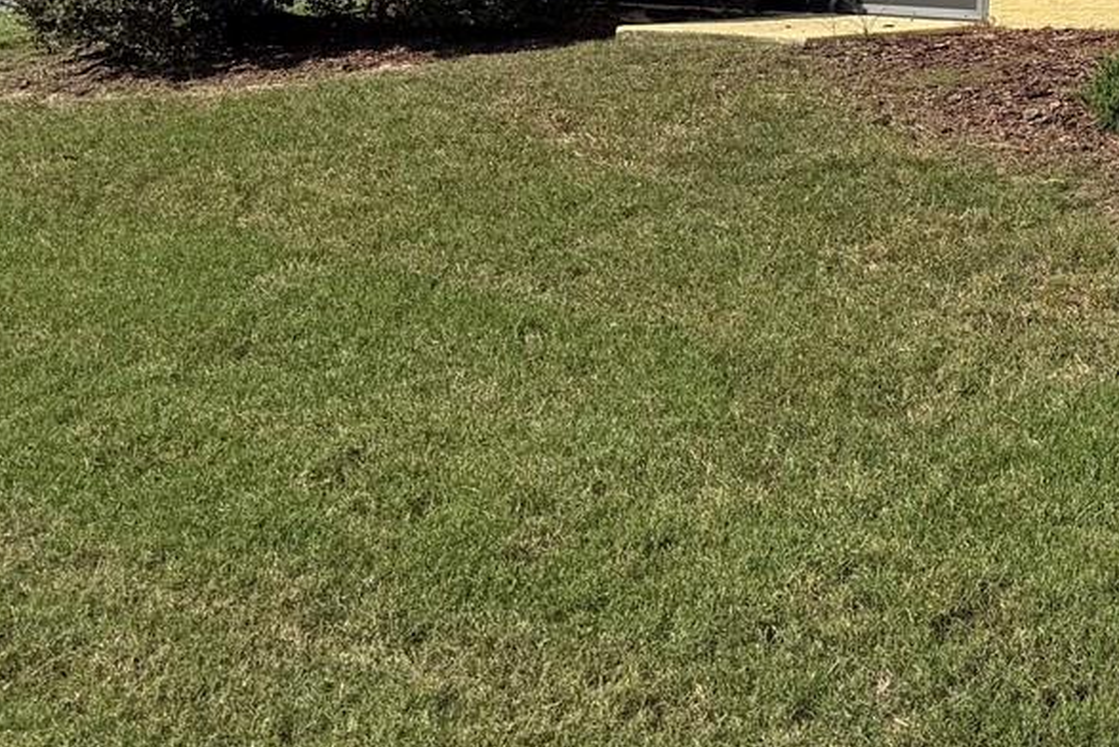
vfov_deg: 19.2
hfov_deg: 25.8
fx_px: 2115
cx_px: 1416
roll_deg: -0.8
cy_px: -76
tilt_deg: -0.3
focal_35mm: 68
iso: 80
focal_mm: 6.76
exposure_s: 1/5714
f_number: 1.78
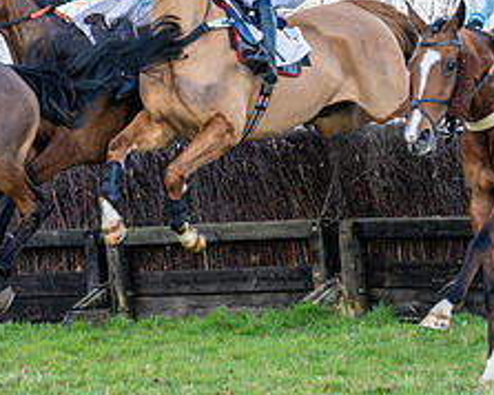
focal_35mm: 222
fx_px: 3243
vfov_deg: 6.9
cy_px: 35
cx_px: -58
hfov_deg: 8.6
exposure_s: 1/2000
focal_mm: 70
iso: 500
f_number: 4
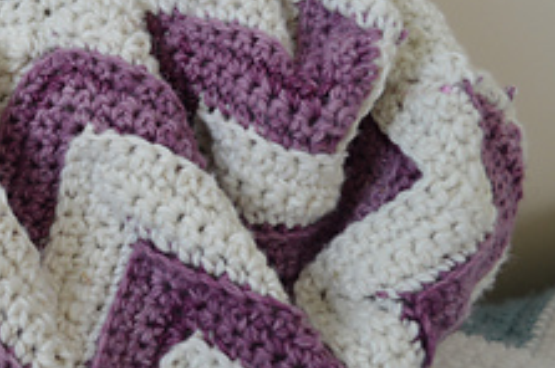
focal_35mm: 74
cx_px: -50
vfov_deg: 18.3
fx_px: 1139
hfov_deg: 25.5
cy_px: 118
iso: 400
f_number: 4.5
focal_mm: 22
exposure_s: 1/80
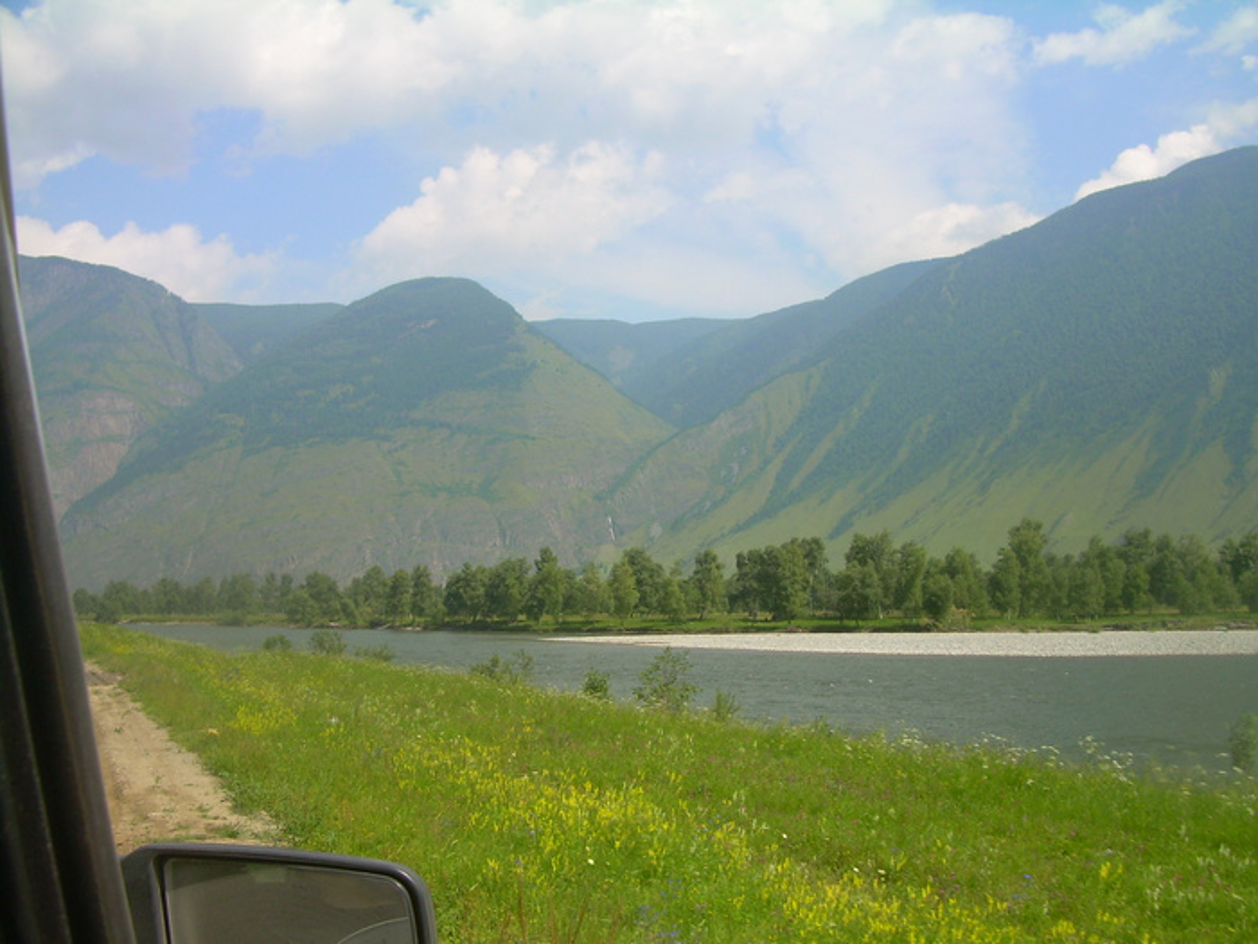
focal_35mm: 38
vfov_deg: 37.7
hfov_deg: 49.0
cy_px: 472
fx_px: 1381
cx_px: 629
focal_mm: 6.3
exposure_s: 1/420
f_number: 4.6
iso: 50
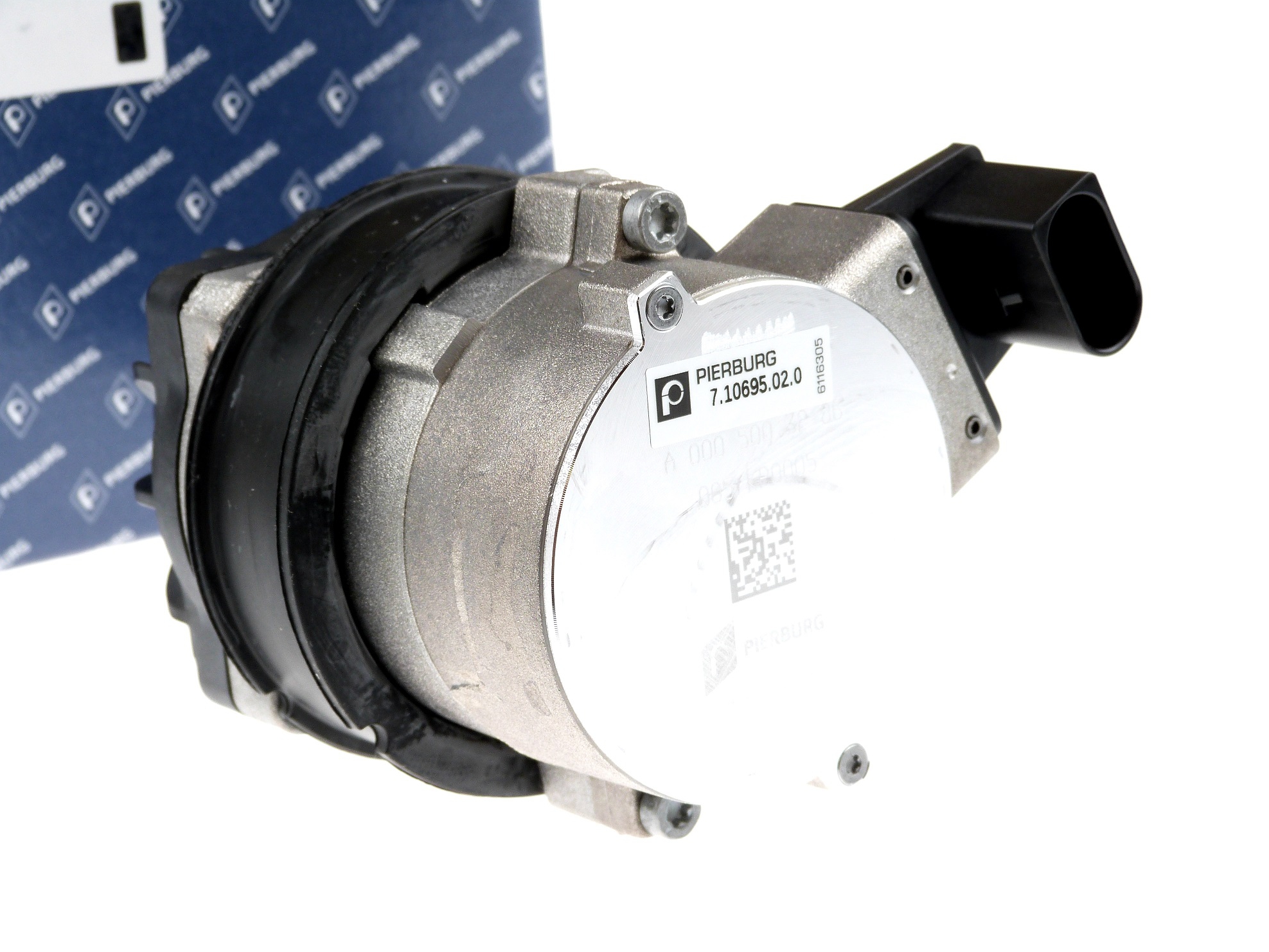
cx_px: 632
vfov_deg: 18.2
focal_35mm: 81
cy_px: 481
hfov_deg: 24.1
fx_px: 2969
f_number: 3.4
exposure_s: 1/80
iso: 100
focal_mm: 14.5
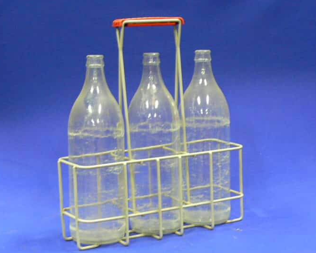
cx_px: 155
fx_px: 739
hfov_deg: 24.1
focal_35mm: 79
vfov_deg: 19.4
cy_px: 121
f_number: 3.2
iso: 200
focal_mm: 11.4
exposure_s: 1/6
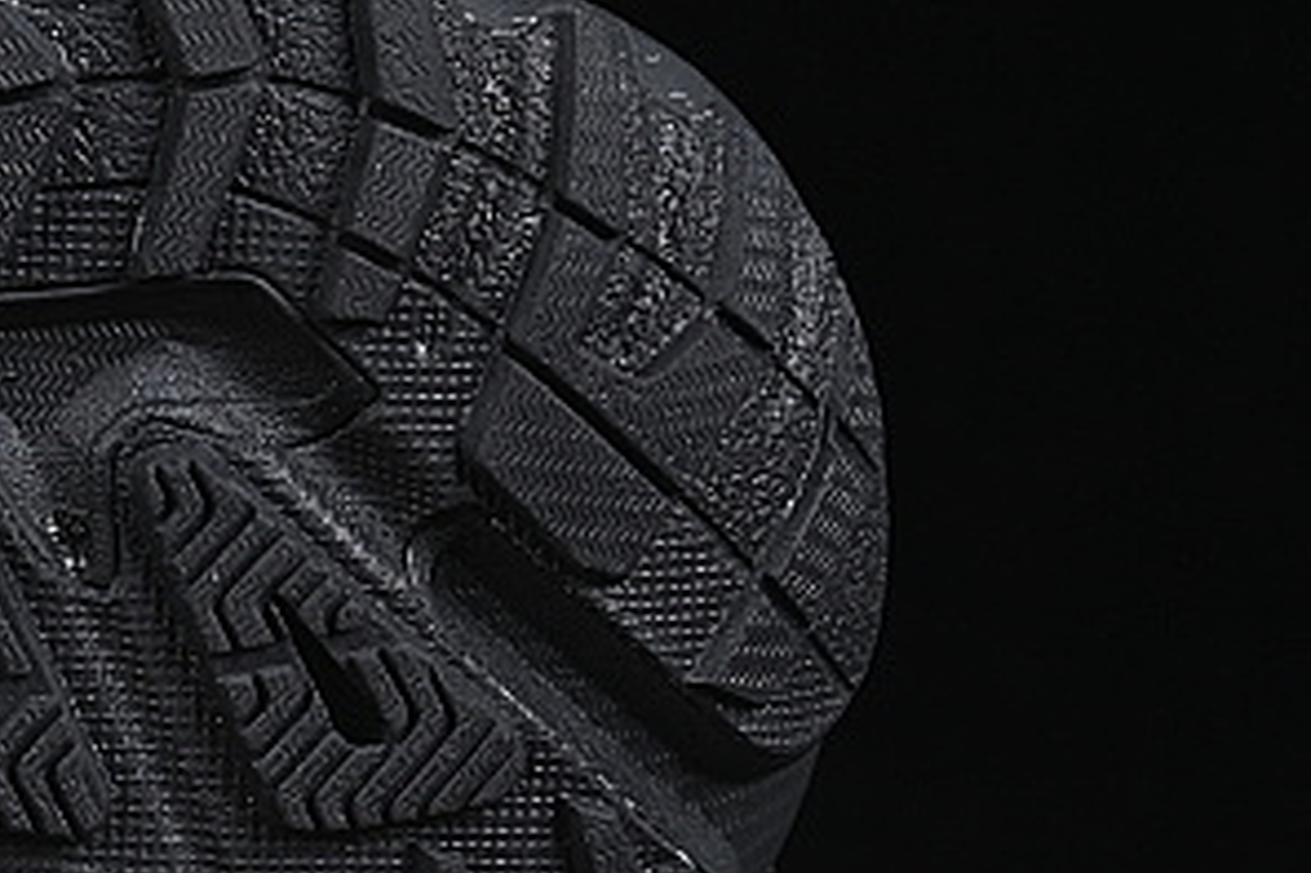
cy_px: 177
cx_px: -788
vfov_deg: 5.0
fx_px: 9972
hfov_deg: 7.4
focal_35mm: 274
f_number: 6.3
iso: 160
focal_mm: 50
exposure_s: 1/60
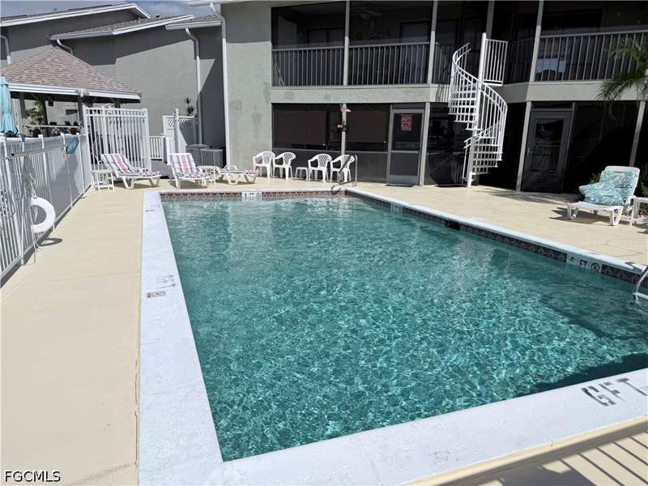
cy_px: 243
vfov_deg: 56.8
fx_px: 449
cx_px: 324
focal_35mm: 24
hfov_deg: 71.6
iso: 64
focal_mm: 6.76
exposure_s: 1/14286
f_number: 1.78
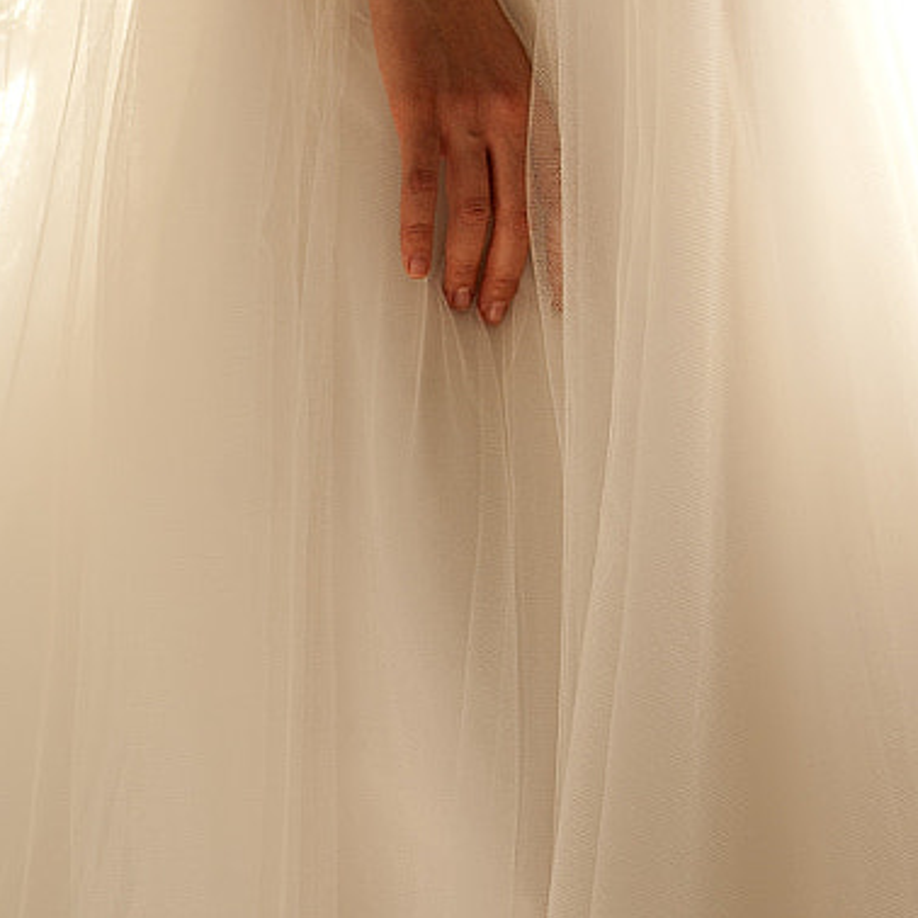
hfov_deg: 5.7
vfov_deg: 5.7
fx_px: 9181
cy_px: -321
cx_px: 584
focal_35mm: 306
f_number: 4
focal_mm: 85
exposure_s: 1/200
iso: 125
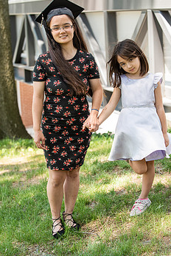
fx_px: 720
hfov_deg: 13.6
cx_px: 88
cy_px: 113
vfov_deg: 20.2
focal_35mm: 101
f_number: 4
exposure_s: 1/320
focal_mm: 78
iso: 400
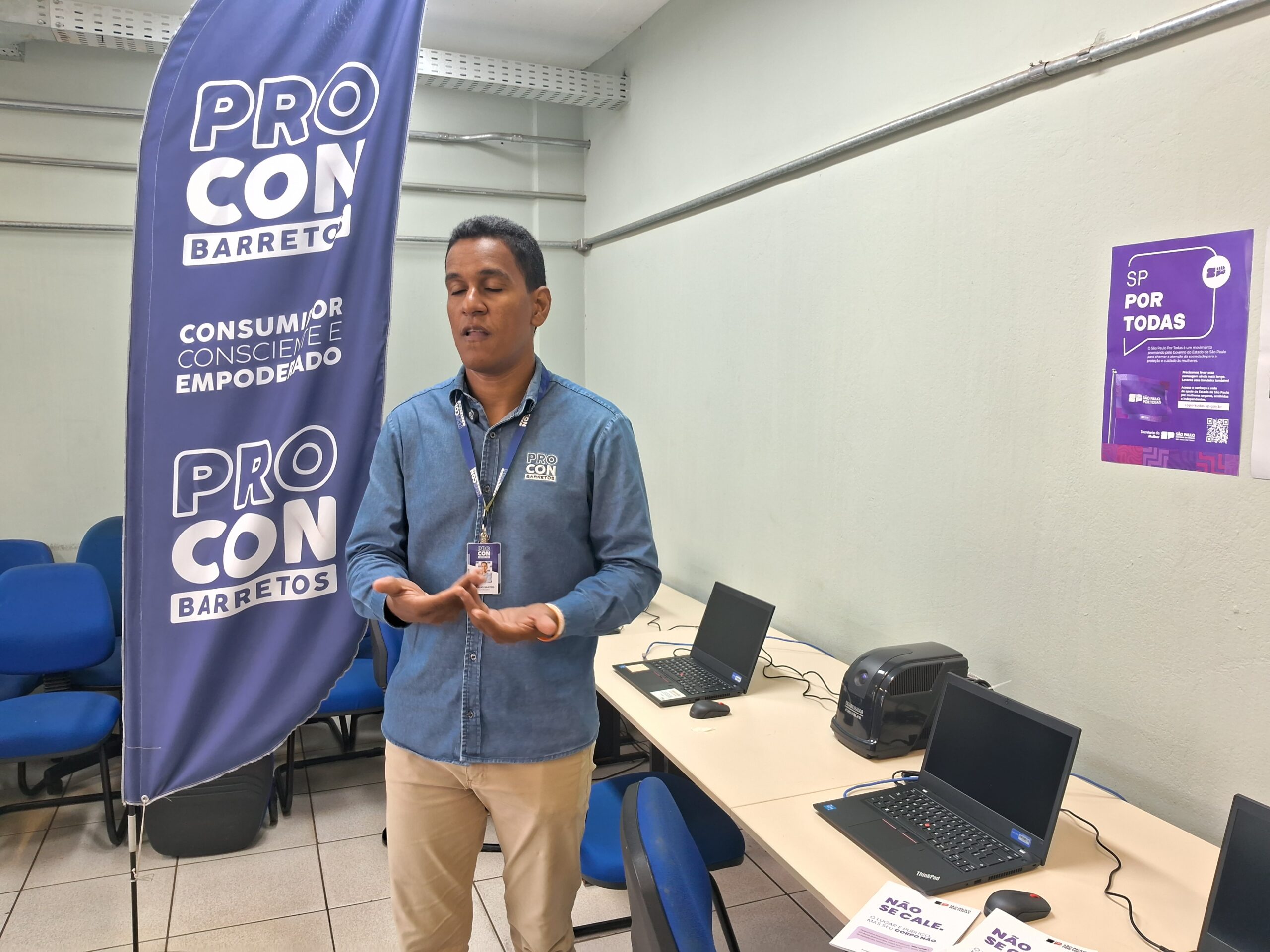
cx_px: 635
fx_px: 954
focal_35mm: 26
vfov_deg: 53.1
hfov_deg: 67.3
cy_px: 476
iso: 160
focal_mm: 3.98
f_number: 1.8
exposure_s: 1/40
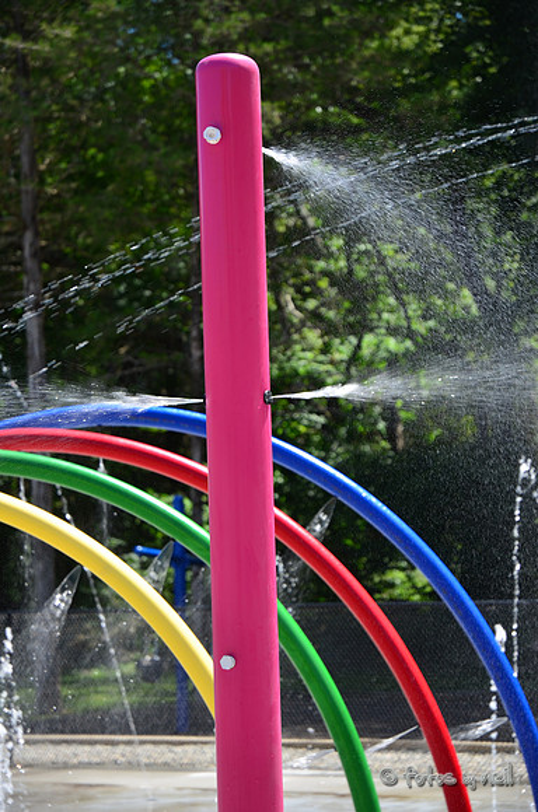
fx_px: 2365
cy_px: 406
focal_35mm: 105
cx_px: 269
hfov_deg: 13.0
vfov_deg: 19.5
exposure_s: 1/320
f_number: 4.5
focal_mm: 70
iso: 100
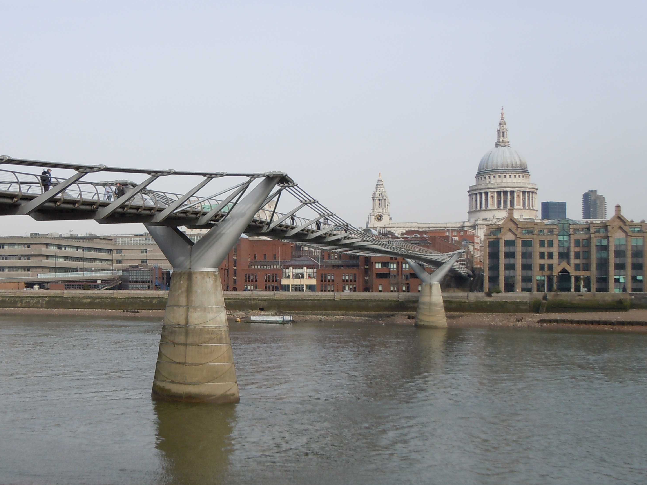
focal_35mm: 44
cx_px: 181
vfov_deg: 32.8
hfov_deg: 42.0
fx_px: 822
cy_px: 295
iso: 100
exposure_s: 1/800
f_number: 3.5
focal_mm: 5.4
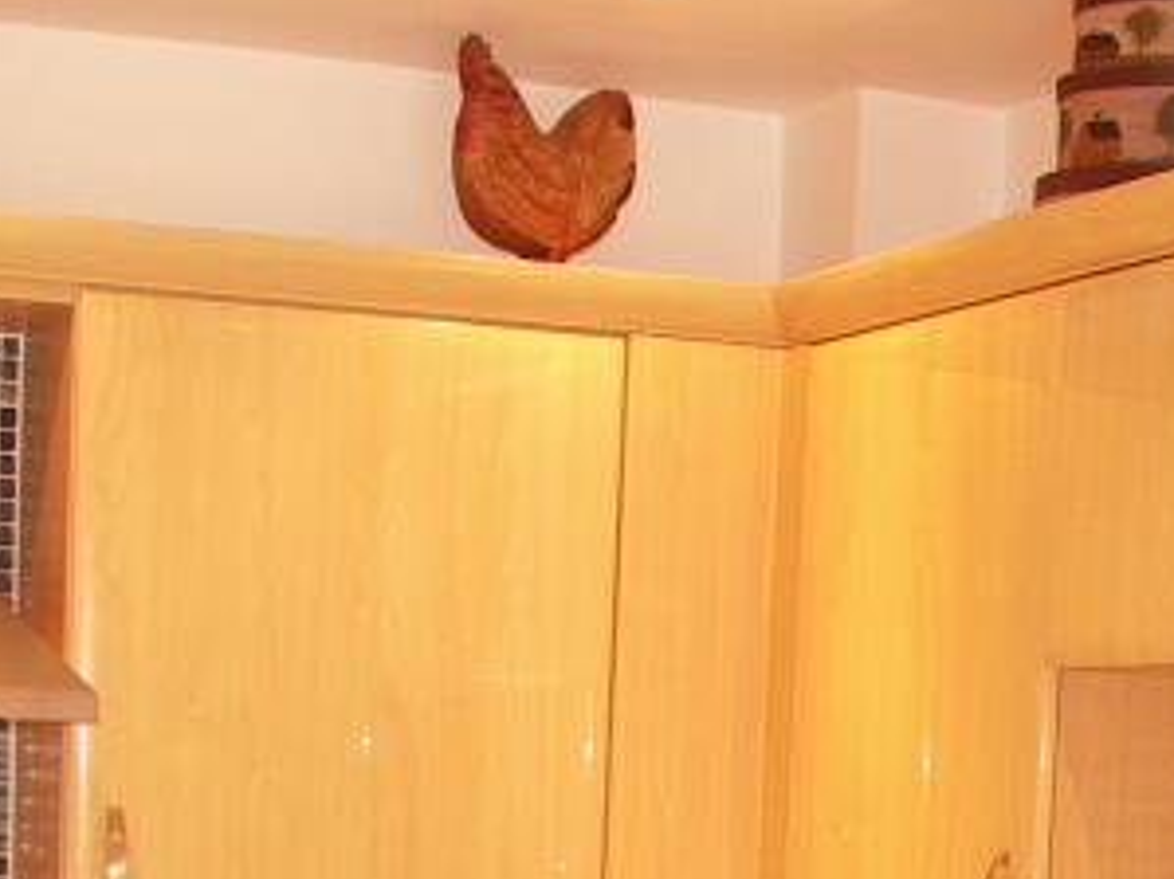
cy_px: 1413
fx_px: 3255
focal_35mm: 96
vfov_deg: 14.2
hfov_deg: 20.4
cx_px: 722
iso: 125
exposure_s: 1/10
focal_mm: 7.2
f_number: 2.8
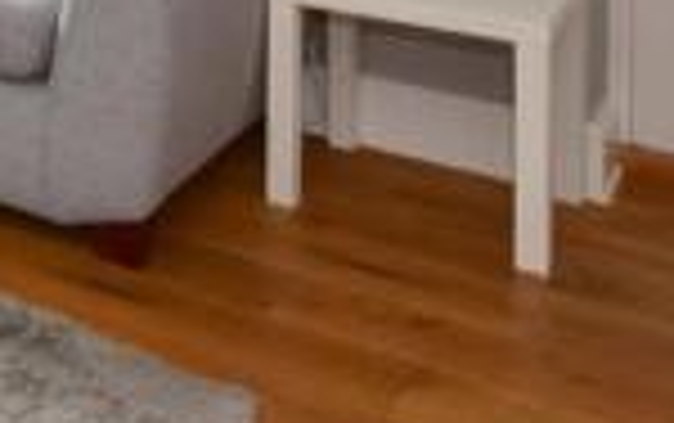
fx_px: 1232
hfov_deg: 21.9
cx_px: -476
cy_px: -407
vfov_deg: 15.7
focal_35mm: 67
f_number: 11
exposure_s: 1/20
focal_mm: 10
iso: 400
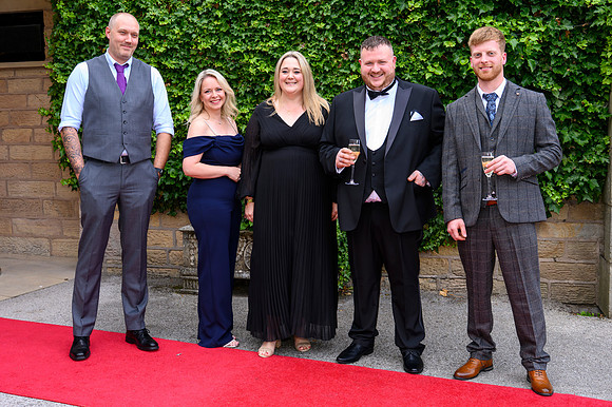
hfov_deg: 48.1
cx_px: 300
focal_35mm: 40
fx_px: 686
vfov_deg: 33.0
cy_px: 178
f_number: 5.6
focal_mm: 34
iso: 720
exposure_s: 1/125
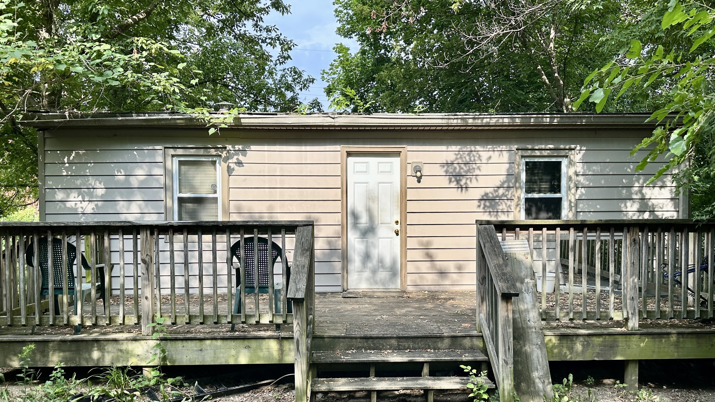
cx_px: 370
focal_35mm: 29
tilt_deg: -3.4
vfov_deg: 40.0
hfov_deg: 66.0
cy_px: 244
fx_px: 550
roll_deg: +0.0
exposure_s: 1/1433
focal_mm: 6.86
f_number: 1.78
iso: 80
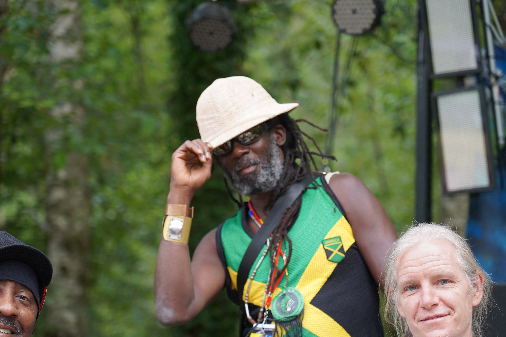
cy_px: 168
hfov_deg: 19.5
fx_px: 1476
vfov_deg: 13.0
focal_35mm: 105
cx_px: 253
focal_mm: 105
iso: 320
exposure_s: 1/160
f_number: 4
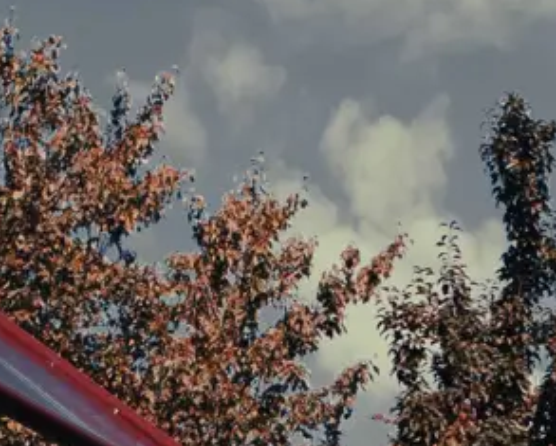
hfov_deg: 9.2
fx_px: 3443
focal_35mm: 209
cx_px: 486
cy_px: 1173
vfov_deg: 6.9
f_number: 7.1
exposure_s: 1/800
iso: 320
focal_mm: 22.7
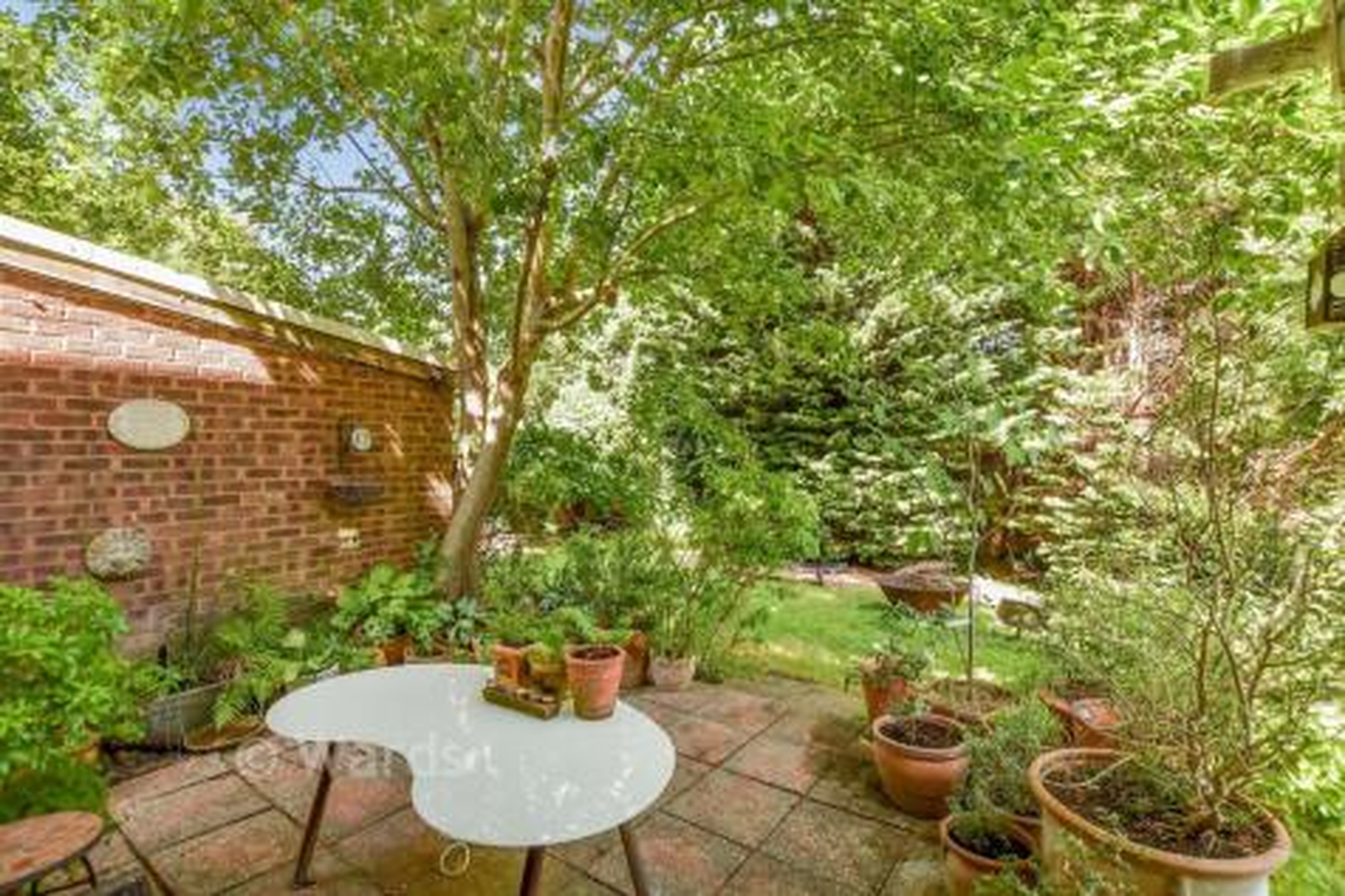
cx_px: 672
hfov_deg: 100.4
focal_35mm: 15
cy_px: 448
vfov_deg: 77.3
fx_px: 560
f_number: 8
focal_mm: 10
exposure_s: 1/80
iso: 320
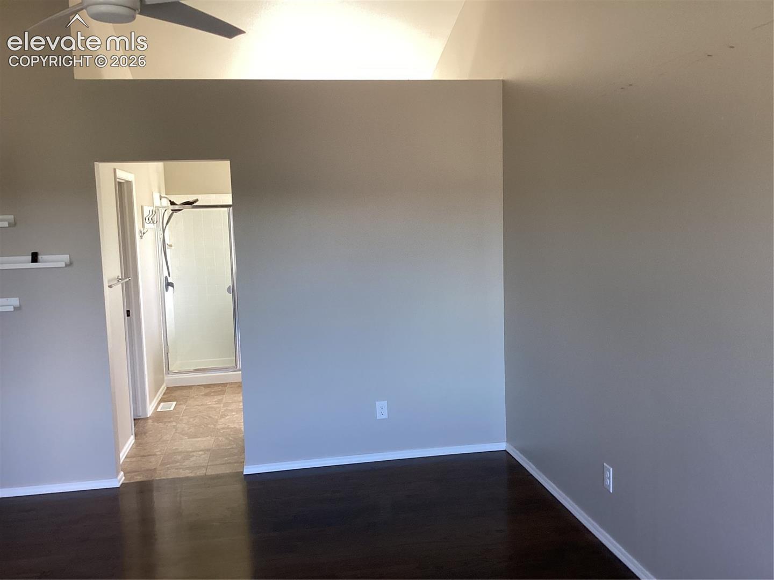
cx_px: 387
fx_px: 693
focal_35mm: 31
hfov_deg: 58.4
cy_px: 290
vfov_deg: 45.4
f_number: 2.4
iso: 125
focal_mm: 3.3
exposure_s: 1/60
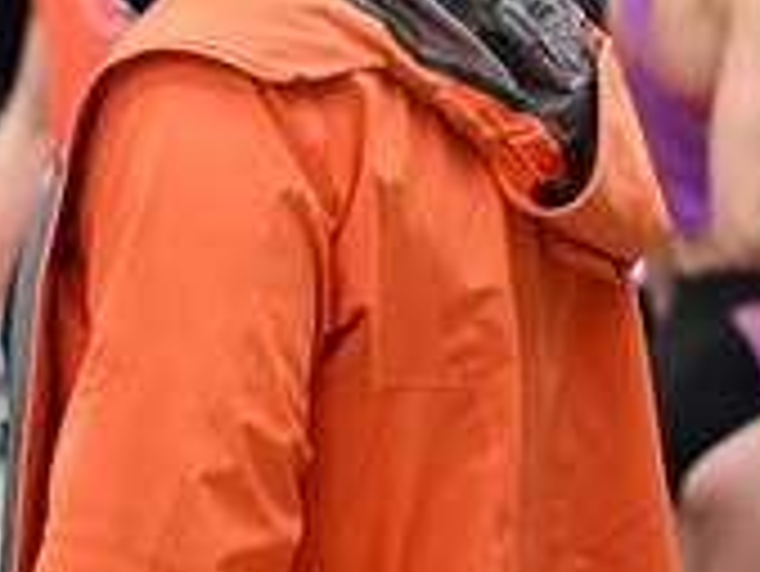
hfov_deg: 5.2
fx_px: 8261
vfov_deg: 4.0
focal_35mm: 376
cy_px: 173
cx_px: -454
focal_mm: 120
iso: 2500
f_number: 4
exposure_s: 1/640
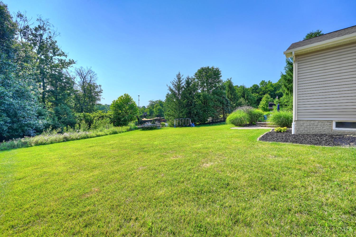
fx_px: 138
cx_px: 178
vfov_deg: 81.2
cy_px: 118
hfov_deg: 104.3
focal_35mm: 14
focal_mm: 14
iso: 100
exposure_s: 1/80
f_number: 10
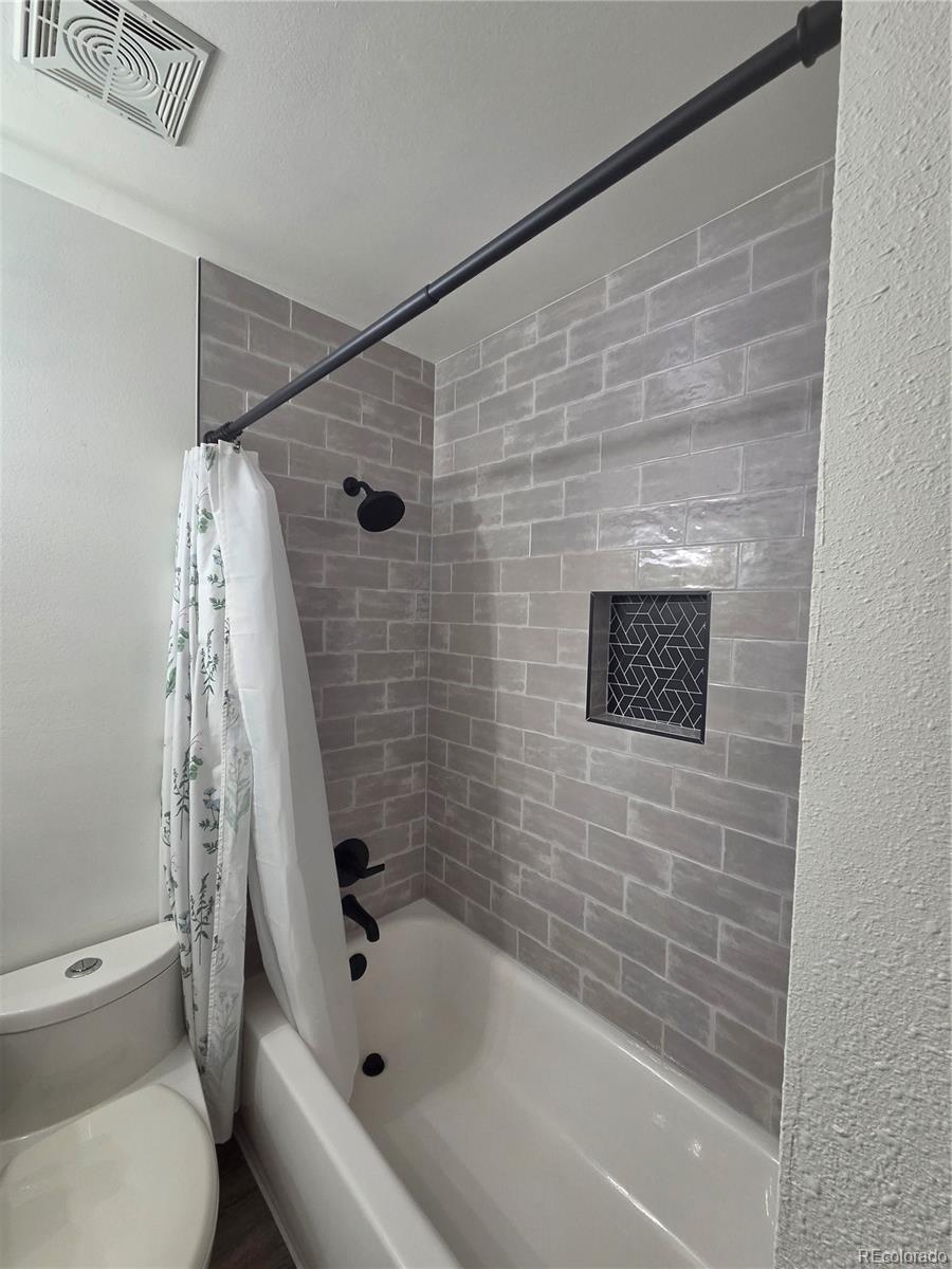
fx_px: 477
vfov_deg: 106.2
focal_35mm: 13
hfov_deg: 89.9
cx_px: 476
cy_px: 634
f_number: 2.2
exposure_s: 1/120
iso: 320
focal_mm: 2.2
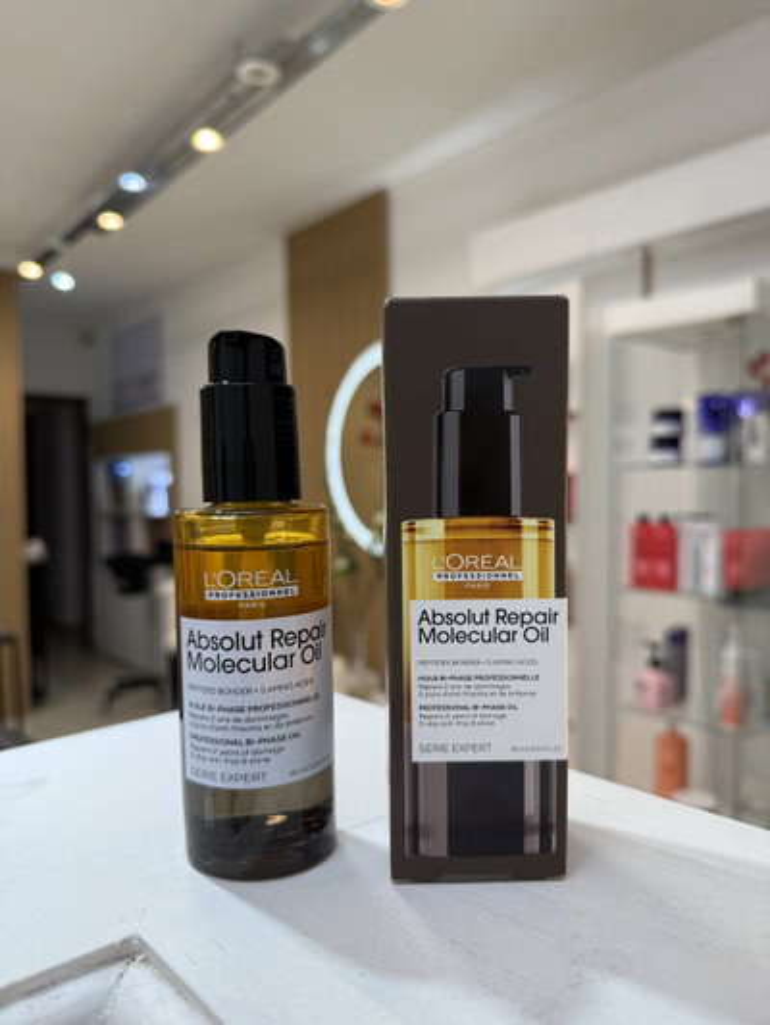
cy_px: 512
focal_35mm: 24
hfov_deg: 56.8
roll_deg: +0.9
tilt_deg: -1.5
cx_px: 385
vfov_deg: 71.6
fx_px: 712
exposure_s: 1/100
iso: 80
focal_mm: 6.76
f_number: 1.78
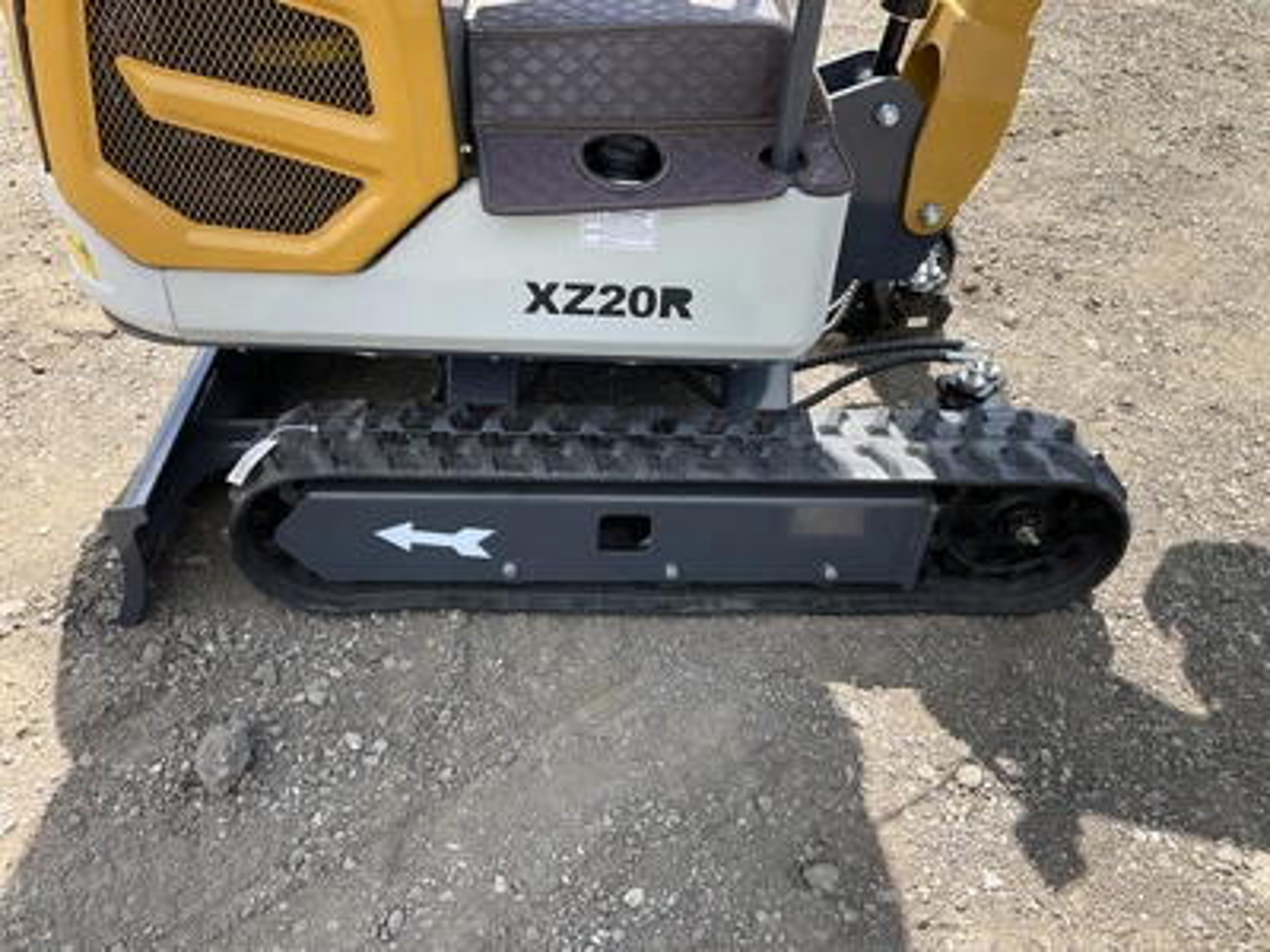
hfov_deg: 61.7
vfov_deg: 48.2
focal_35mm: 29
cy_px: 476
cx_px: 635
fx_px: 1064
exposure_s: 1/545
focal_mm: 3
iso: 25
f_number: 1.8
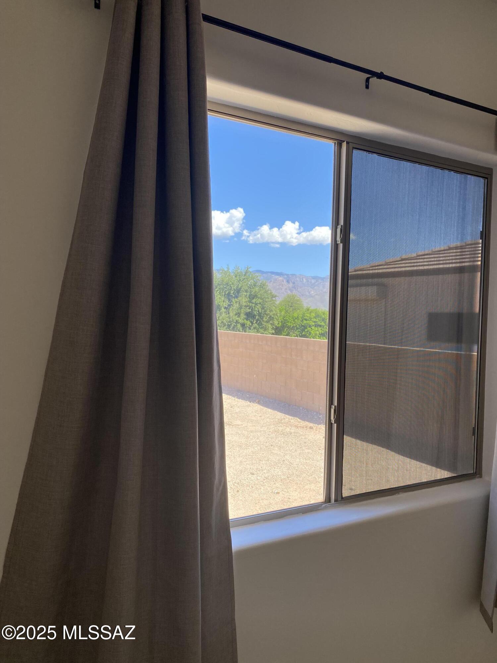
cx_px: 248
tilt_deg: -1.5
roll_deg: -0.5
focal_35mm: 26
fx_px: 498
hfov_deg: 53.1
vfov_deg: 67.3
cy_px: 332
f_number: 1.8
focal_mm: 4.25
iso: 32
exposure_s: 1/469
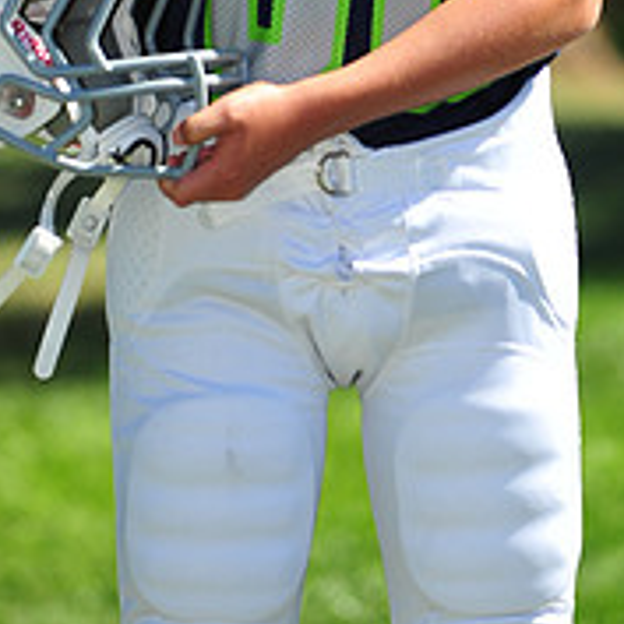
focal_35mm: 558
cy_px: -300
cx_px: 338
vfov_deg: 3.1
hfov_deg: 3.1
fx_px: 11380
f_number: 4.5
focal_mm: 200
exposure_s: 1/2500
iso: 400
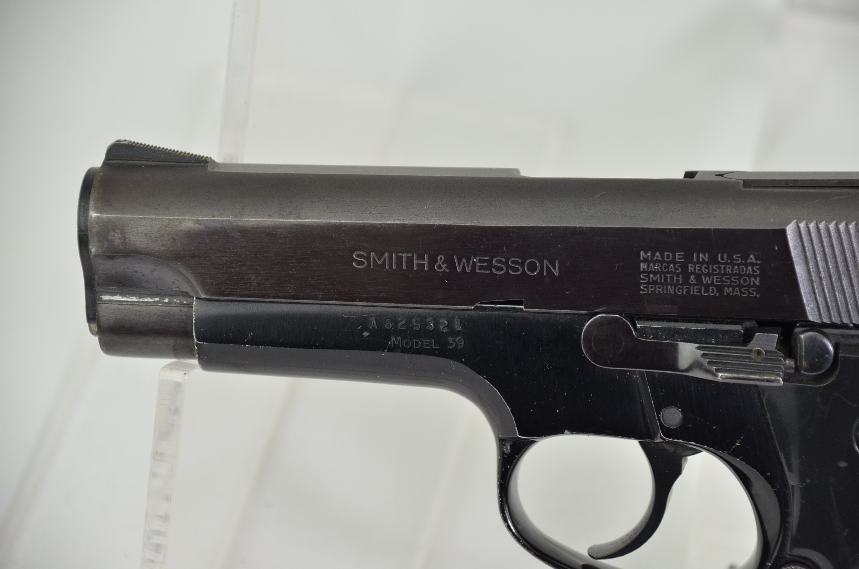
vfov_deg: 6.8
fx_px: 4822
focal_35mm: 202
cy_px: 284
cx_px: 430
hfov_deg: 10.2
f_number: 5.6
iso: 800
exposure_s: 1/200
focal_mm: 135
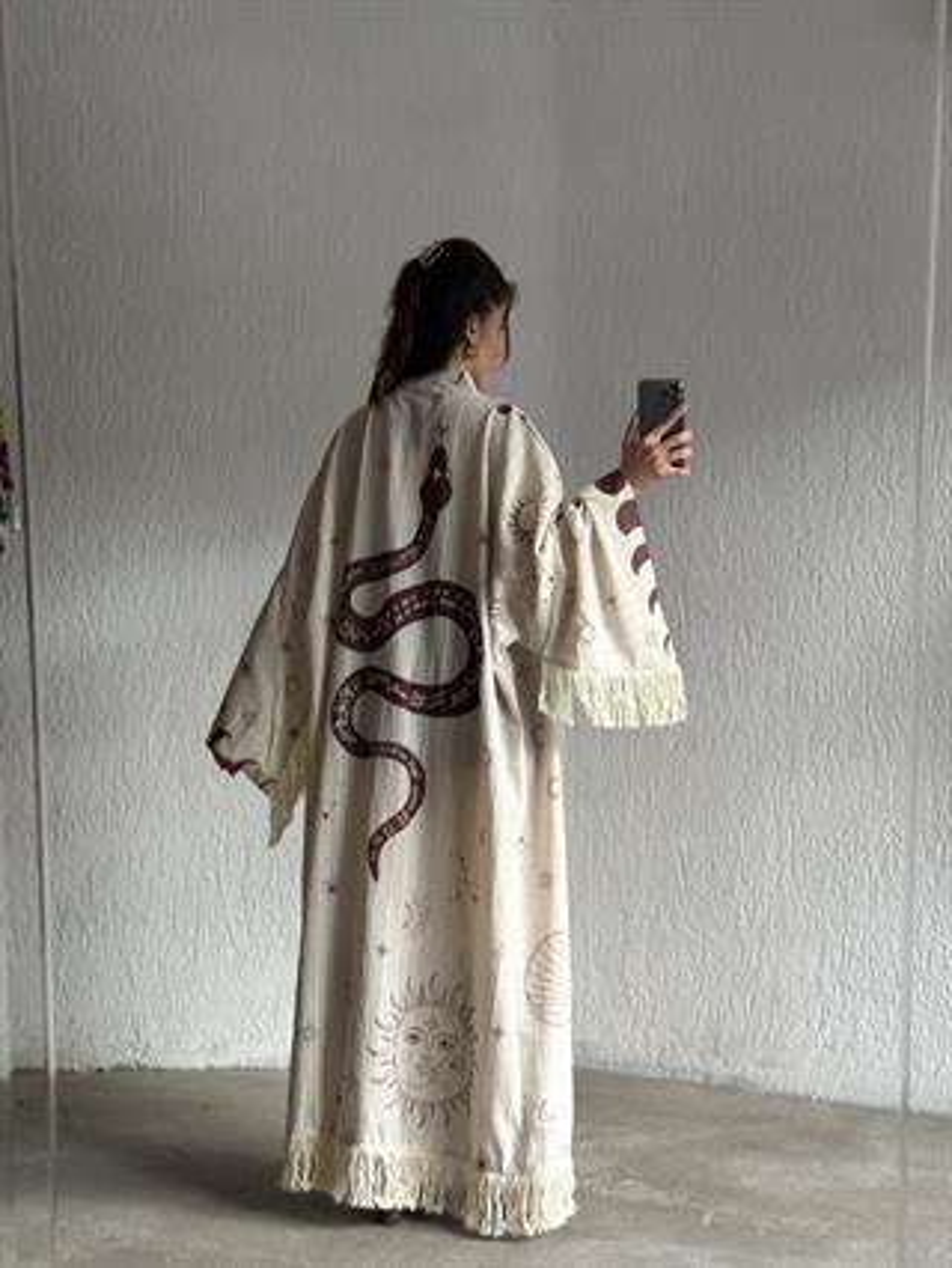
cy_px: 634
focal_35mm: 48
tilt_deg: -17.1
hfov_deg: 30.3
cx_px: 476
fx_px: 1758
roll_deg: +1.3
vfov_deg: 39.6
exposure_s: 1/121
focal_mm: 6.86
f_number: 1.78
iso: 100
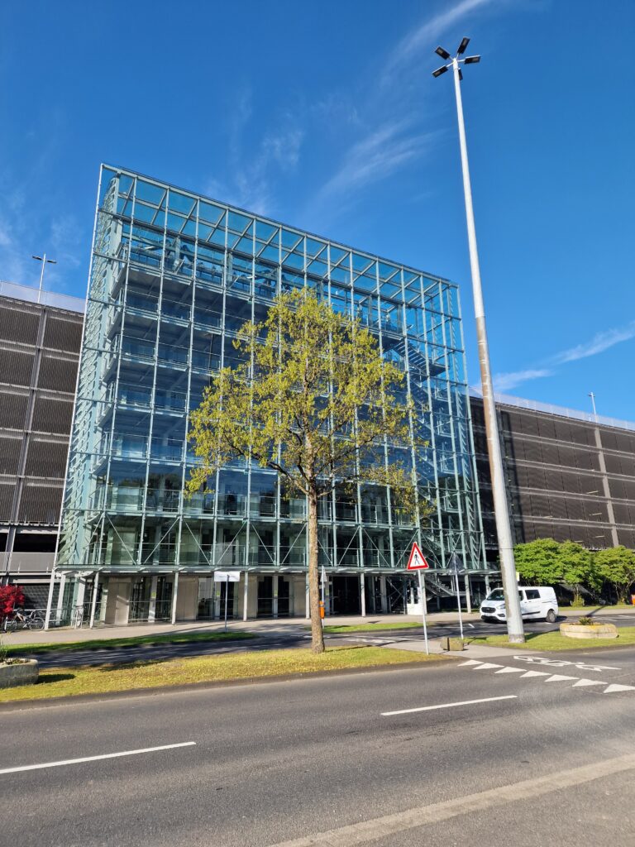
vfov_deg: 73.9
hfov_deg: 58.9
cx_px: 318
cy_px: 424
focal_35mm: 23
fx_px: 563
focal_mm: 6.4
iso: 50
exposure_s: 1/720
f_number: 1.8
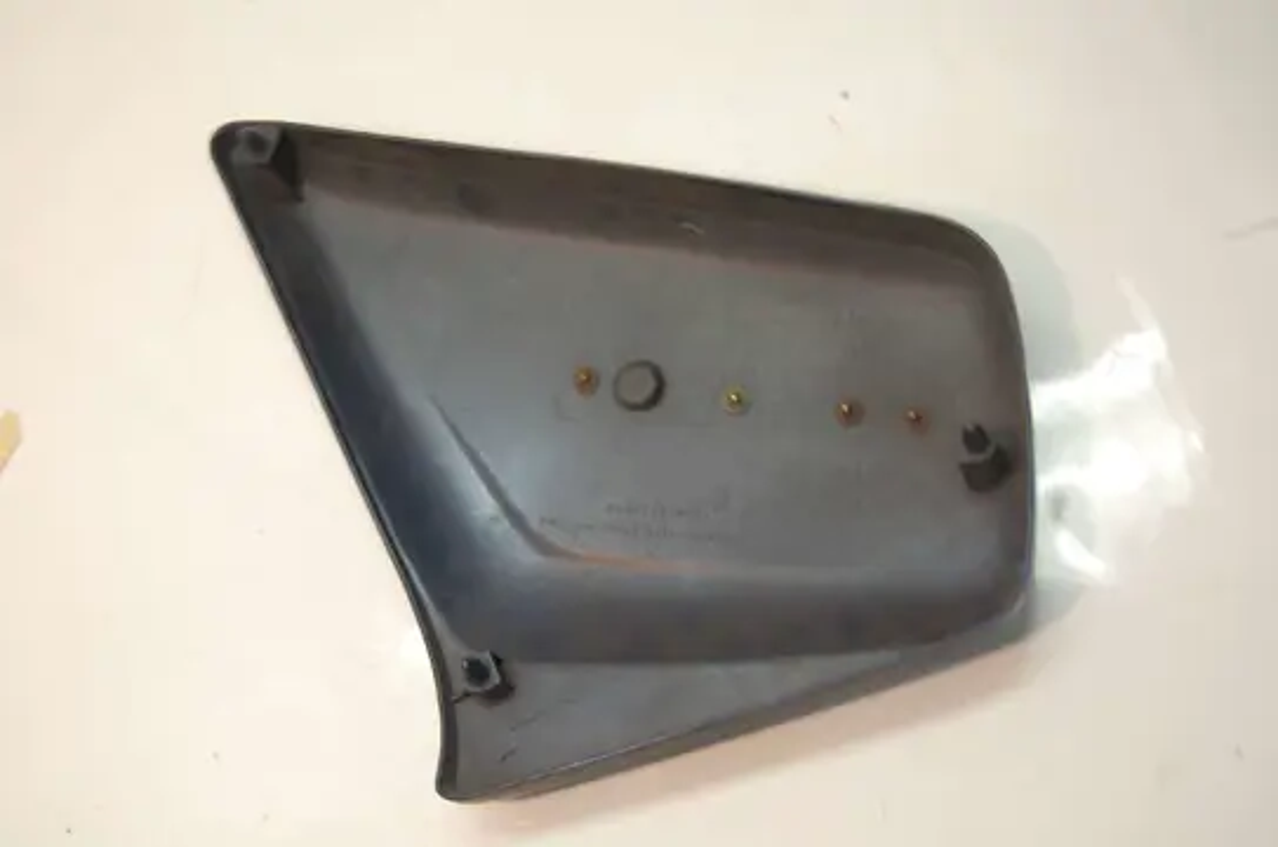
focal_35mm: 48
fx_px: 1701
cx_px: 639
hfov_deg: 41.2
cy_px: 424
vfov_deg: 28.0
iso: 400
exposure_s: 1/50
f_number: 4.5
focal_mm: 32
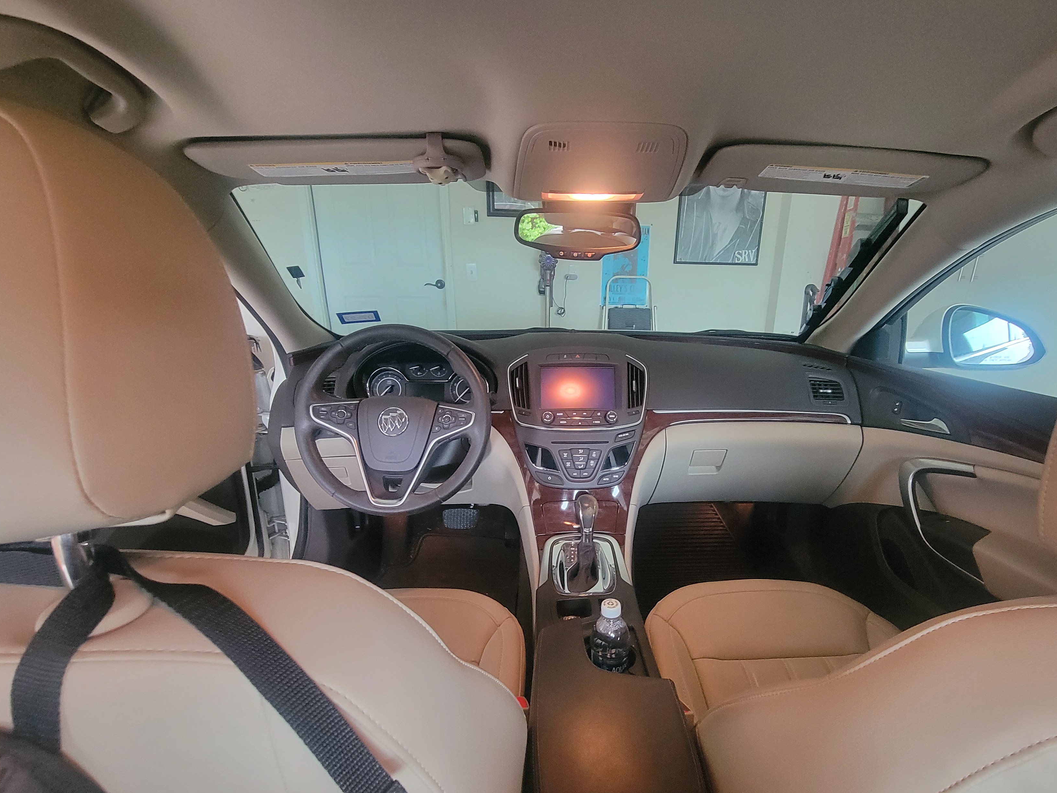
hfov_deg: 94.2
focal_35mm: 16
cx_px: 579
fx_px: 489
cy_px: 457
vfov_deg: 77.6
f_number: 2.2
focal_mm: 2.2
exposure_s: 1/24
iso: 800
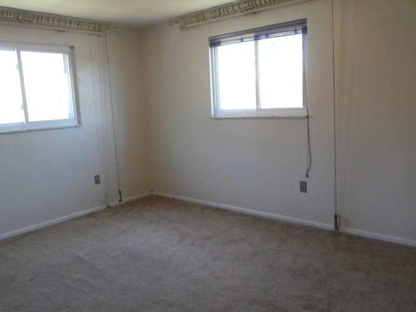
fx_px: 361
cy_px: 156
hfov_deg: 60.0
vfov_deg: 46.8
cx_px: 208
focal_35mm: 30
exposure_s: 1/30
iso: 250
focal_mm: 5.36
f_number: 3.5
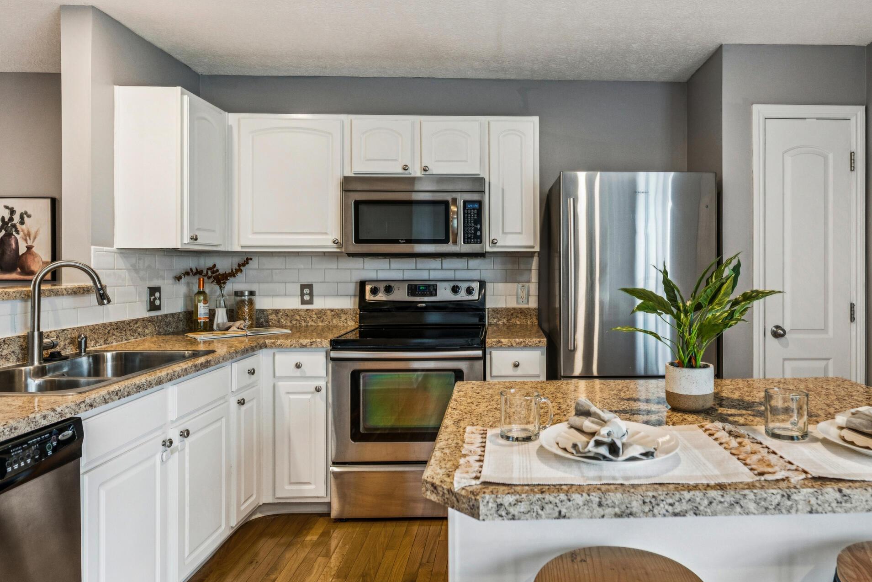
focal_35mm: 22
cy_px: 295
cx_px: 524
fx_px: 533
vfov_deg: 57.2
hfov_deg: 77.7
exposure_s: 1/10
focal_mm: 14
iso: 800
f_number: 2.8
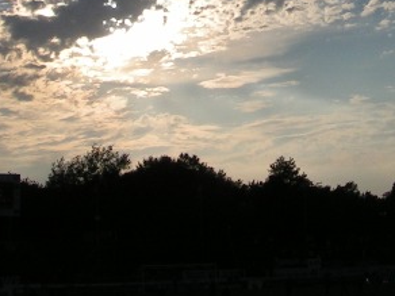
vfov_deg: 13.8
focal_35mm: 104
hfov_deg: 18.9
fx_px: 1187
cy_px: -69
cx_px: 211
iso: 50
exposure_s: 1/1000
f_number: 8
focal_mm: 5.8
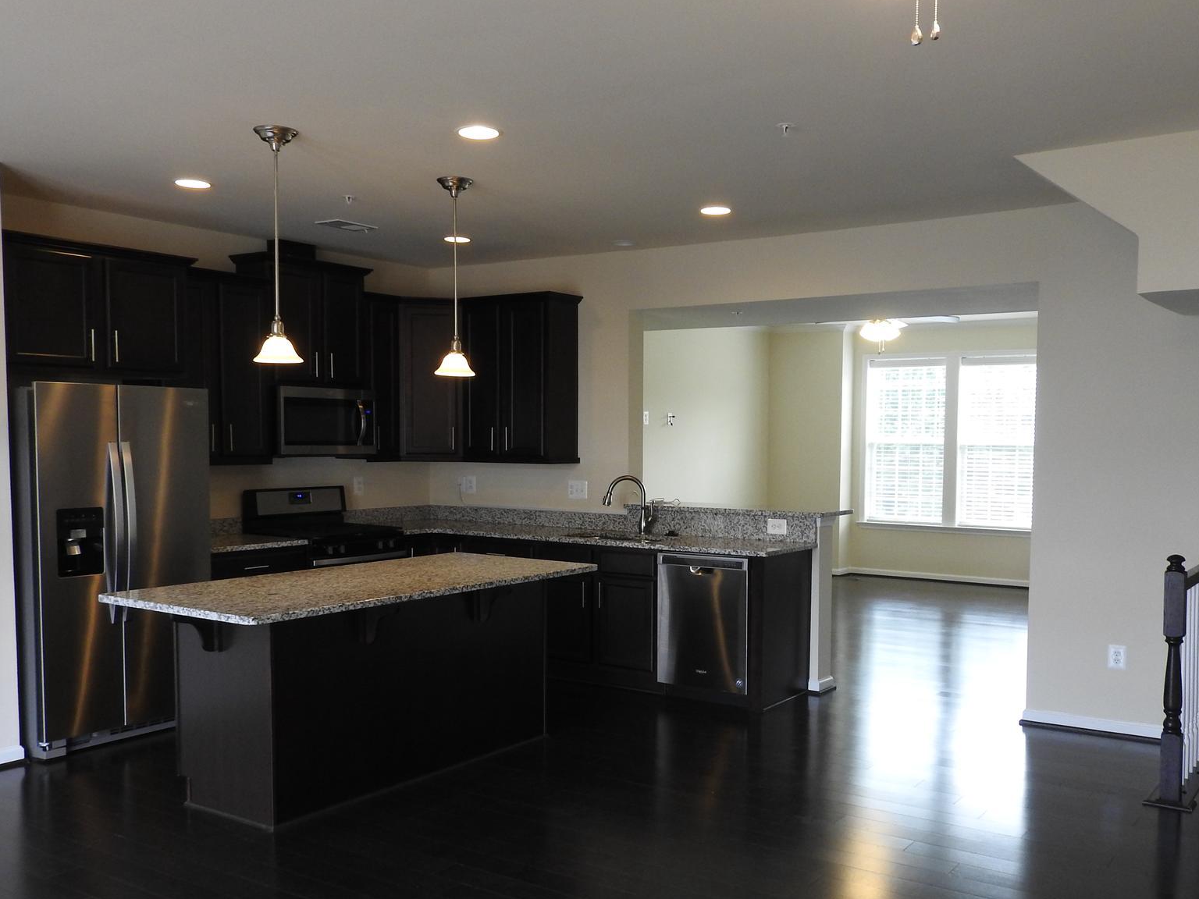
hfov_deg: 56.7
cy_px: 521
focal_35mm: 32
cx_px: 649
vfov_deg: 44.0
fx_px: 1108
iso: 200
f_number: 3.3
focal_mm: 4.3
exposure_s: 1/30
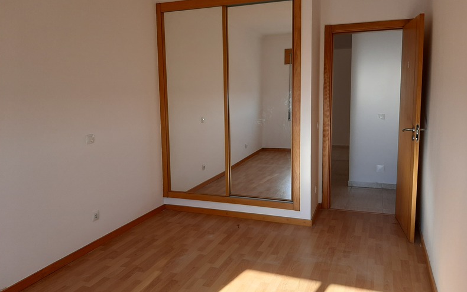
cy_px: 140
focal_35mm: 29
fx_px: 369
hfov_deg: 64.7
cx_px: 232
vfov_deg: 43.1
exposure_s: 1/238
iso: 40
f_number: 1.7
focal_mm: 3.93
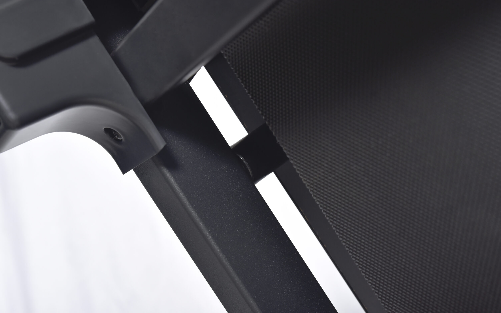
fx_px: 710
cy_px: 165
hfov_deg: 38.9
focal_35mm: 52
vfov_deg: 24.9
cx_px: 251
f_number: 8
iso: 800
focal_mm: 50
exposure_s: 1/160
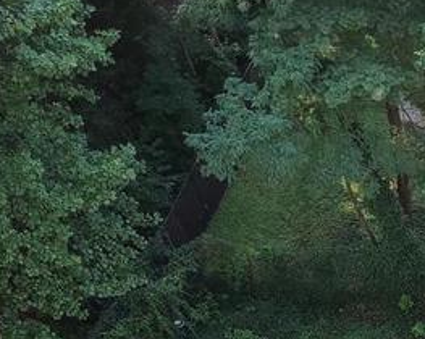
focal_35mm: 95
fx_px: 1194
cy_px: 601
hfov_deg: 17.0
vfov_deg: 14.4
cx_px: 737
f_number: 1.8
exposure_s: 1/113
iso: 16
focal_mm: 7
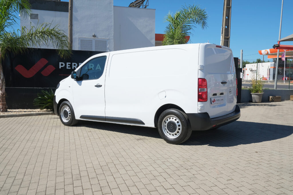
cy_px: 98
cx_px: 146
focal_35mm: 31
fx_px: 252
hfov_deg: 60.3
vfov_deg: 42.3
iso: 160
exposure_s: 1/320
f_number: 9
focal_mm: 20.9
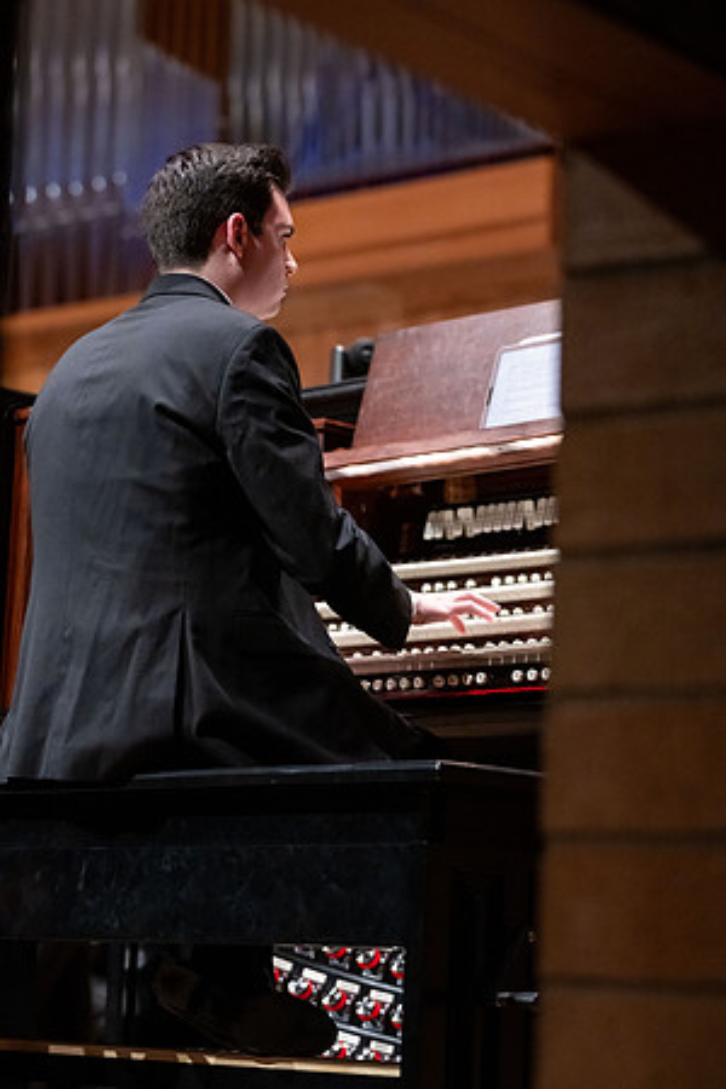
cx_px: 363
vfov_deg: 22.1
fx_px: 2783
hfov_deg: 14.9
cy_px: 544
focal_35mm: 92
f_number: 3.5
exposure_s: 1/400
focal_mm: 92
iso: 8000
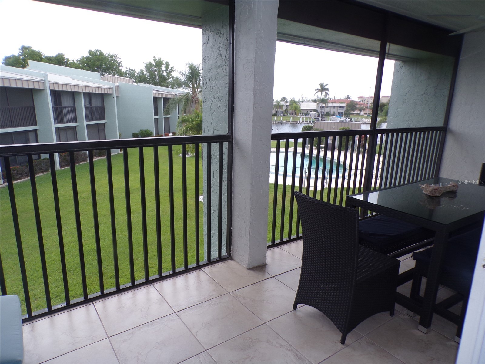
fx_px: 336
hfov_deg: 71.6
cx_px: 242
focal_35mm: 24
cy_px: 182
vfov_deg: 56.8
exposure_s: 1/140
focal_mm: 4.3
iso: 80
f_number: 4.3
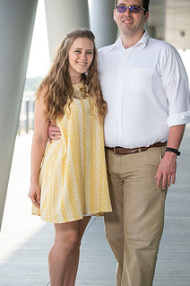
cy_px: 157
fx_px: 1063
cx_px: 107
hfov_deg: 10.2
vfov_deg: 15.3
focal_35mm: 134
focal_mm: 95
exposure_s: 1/250
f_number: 4.5
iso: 100
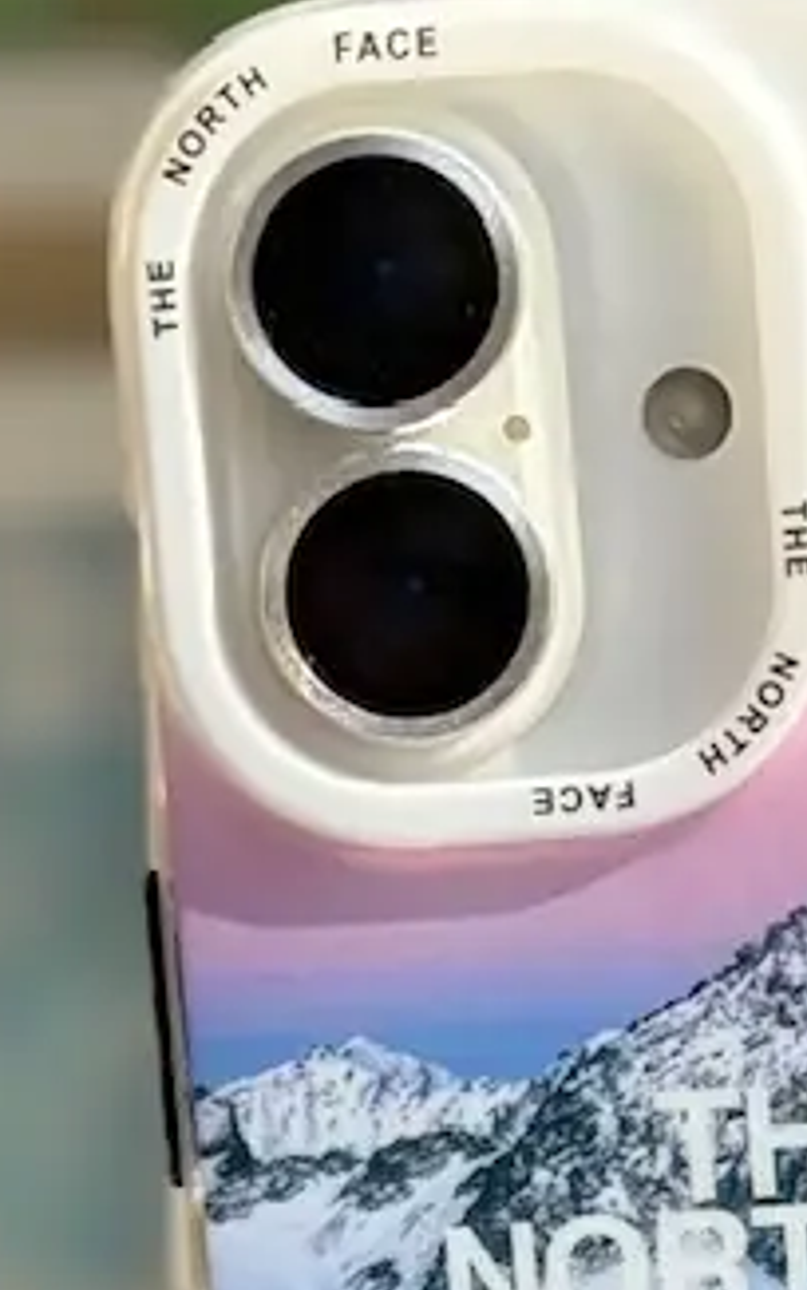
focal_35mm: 200
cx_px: 669
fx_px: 7032
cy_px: 1678
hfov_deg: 6.6
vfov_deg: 10.3
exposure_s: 1/3891
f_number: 1.78
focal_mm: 6.76
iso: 80
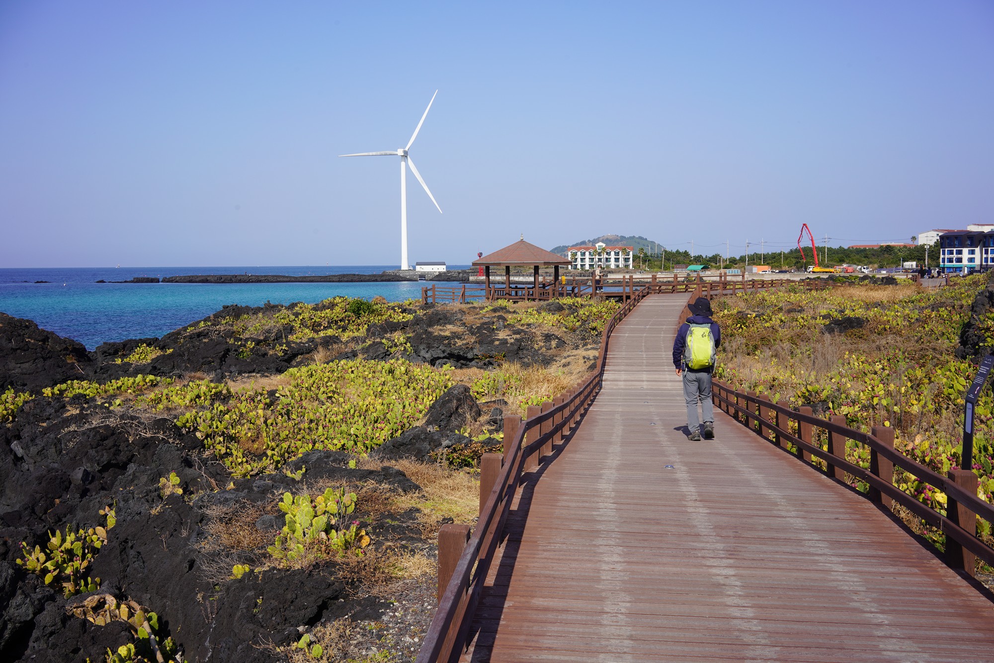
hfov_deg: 54.4
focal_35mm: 35
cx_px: 497
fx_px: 966
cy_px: 332
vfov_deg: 37.9
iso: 100
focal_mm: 35
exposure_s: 1/100
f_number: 14
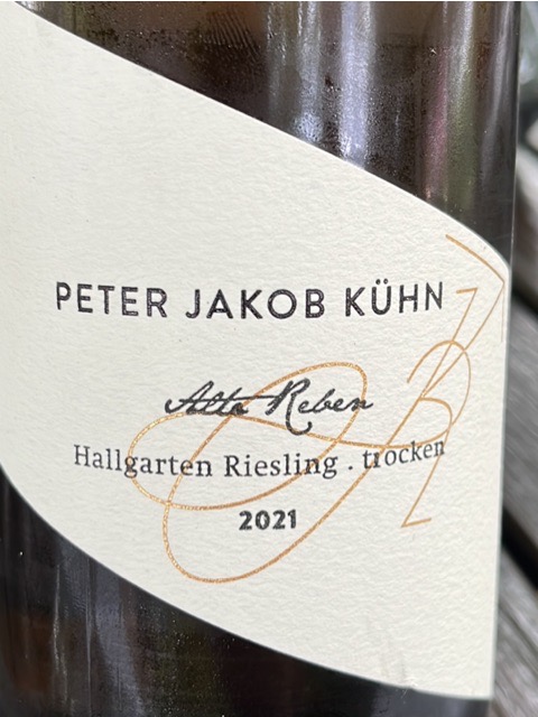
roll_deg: -1.4
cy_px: 358
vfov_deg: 32.7
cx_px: 269
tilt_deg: -33.8
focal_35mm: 59
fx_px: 1223
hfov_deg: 24.8
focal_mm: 5.1
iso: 32
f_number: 1.6
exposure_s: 1/74
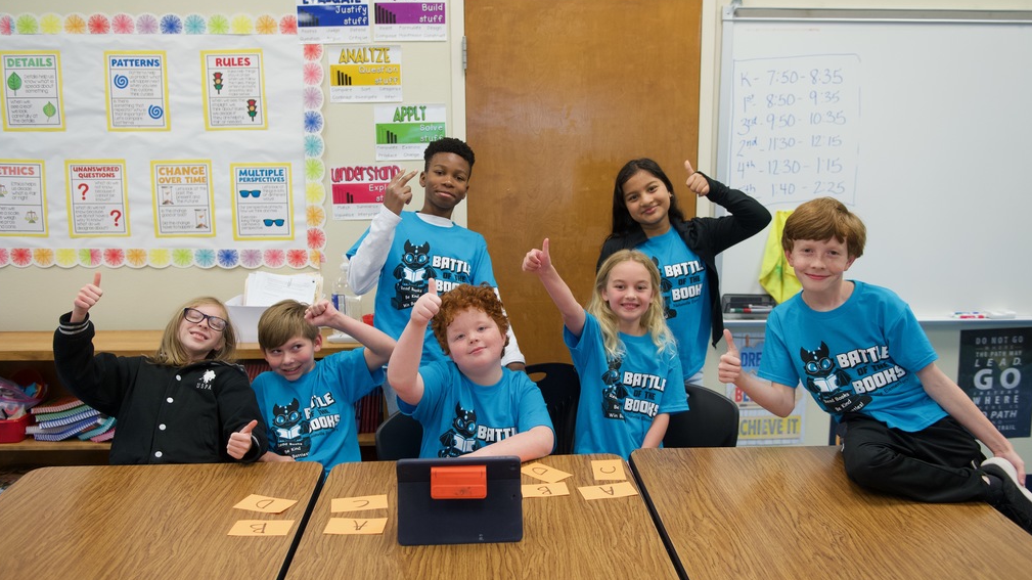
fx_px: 930
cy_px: 302
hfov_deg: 58.0
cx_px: 510
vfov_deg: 34.6
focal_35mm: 34
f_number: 3.5
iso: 1600
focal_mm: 32
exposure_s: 1/250
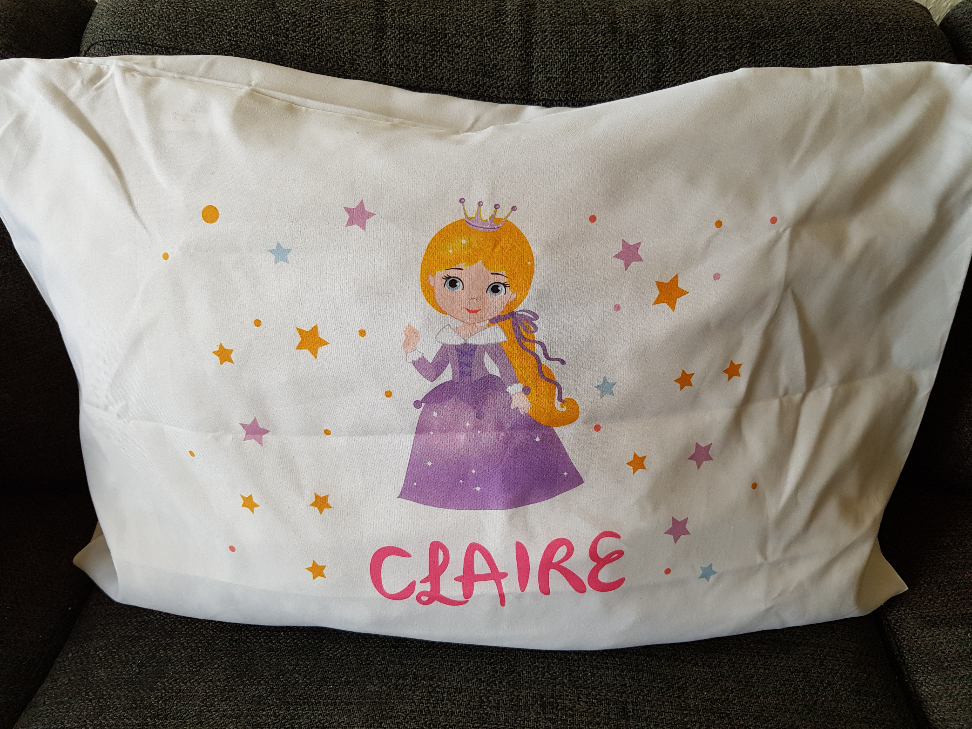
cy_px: 364
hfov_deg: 67.3
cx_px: 486
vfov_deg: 53.1
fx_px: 730
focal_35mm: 26
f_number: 1.7
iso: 64
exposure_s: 1/100
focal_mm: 4.2
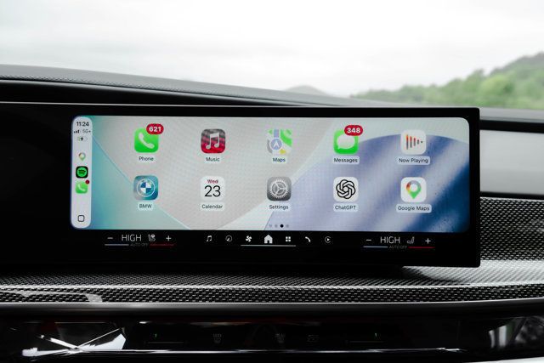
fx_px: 384
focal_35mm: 25
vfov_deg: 50.6
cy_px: 182
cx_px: 272
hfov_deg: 70.7
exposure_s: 1/320
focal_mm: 24
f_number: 6.3
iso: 640
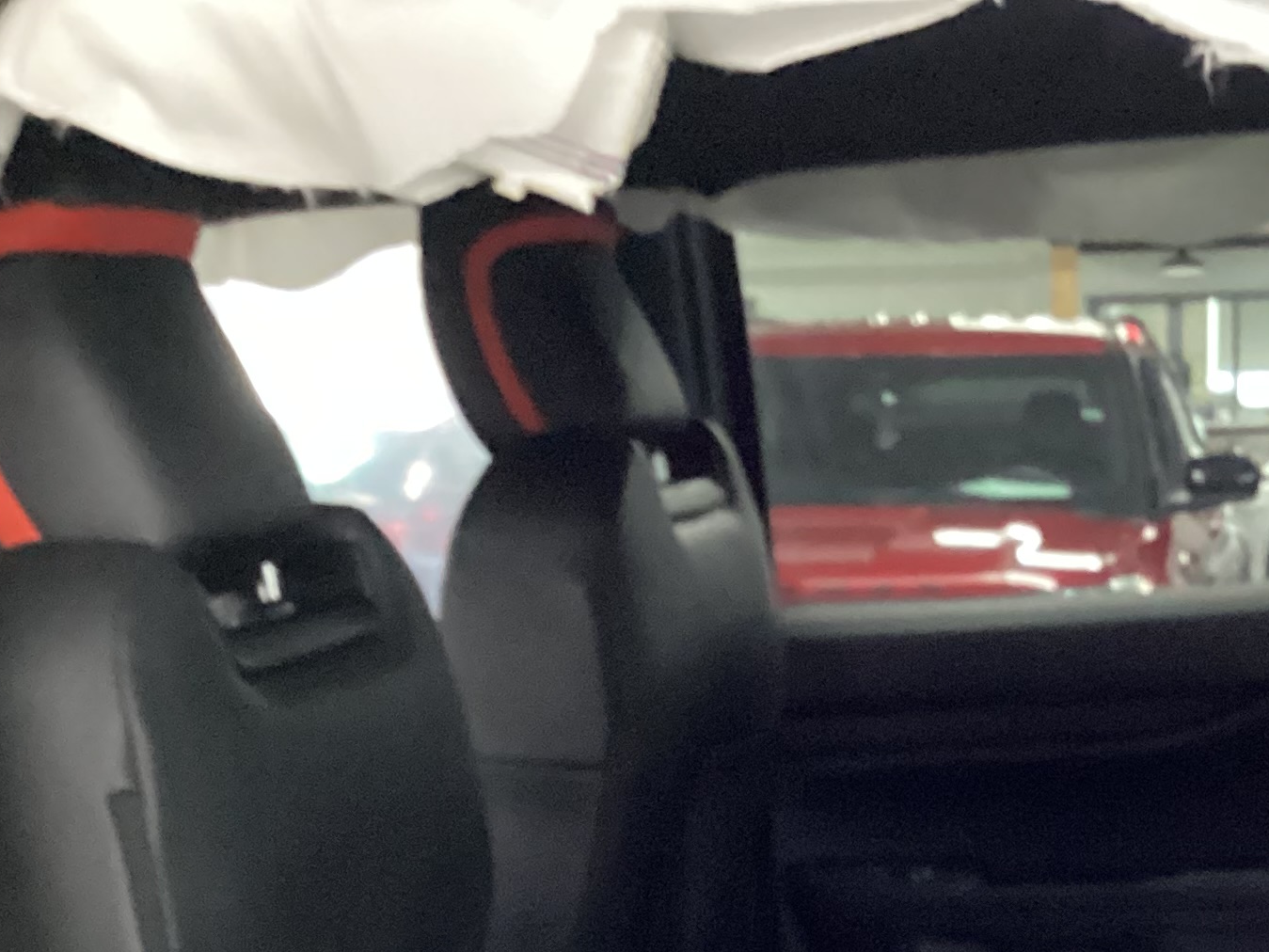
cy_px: 1150
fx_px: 2750
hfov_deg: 25.6
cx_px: 994
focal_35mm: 75
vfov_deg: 18.6
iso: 800
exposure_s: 1/17
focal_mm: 3.3
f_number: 2.4
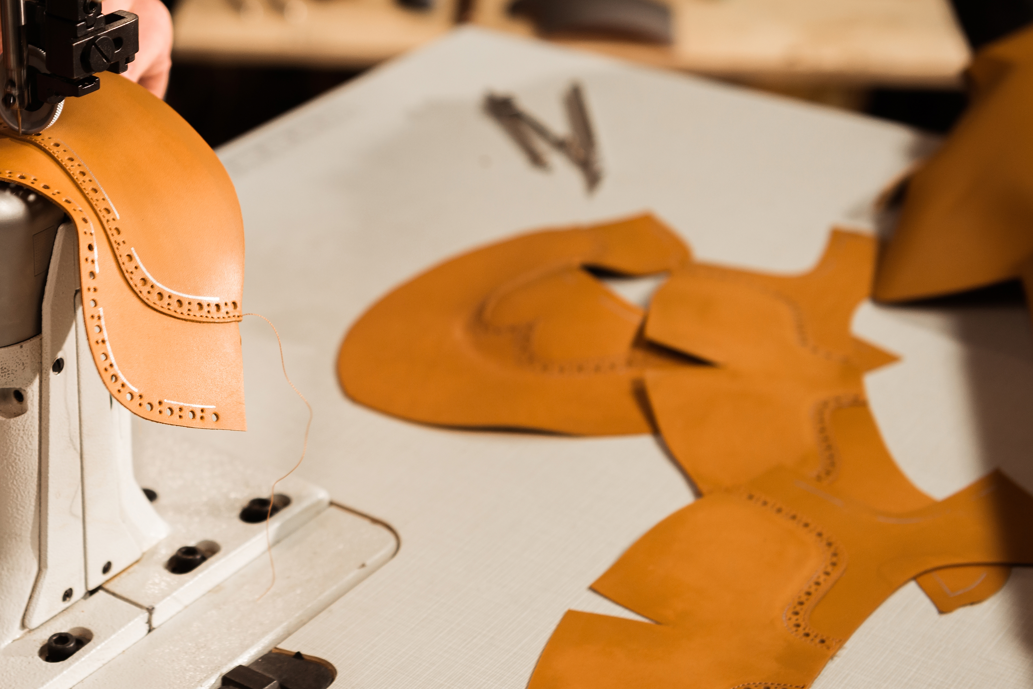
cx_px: 216
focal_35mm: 83
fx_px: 2382
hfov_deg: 24.1
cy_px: 297
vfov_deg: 16.5
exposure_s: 1/100
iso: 320
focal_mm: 50
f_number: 3.5
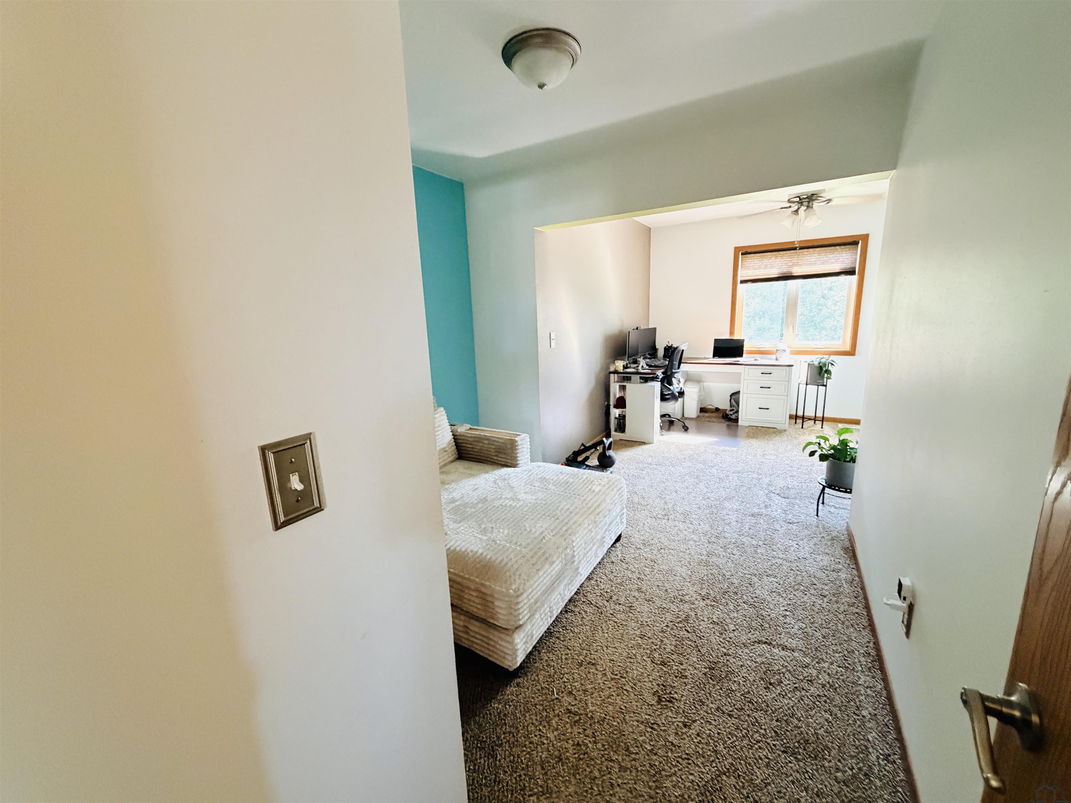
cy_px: 402
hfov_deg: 102.1
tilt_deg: -11.4
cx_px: 536
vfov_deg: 85.7
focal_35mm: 14
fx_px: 433
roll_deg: +2.5
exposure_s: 1/60
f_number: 2.2
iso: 640
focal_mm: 2.22
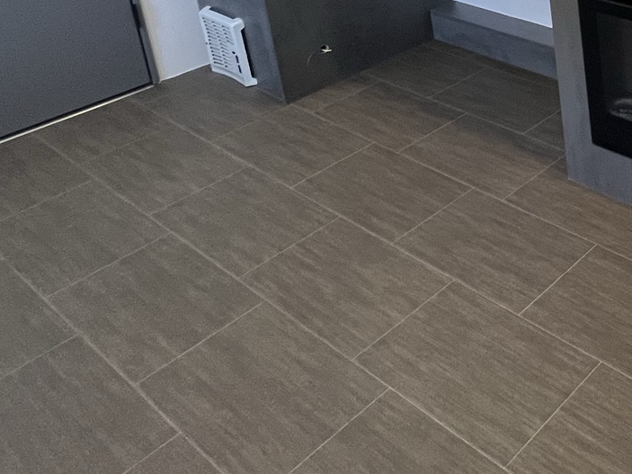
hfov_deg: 34.6
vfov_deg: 30.5
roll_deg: +0.5
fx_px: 675
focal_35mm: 37
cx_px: 828
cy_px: -140
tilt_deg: -15.0
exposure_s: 1/76
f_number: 1.8
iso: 250
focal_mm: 1.57
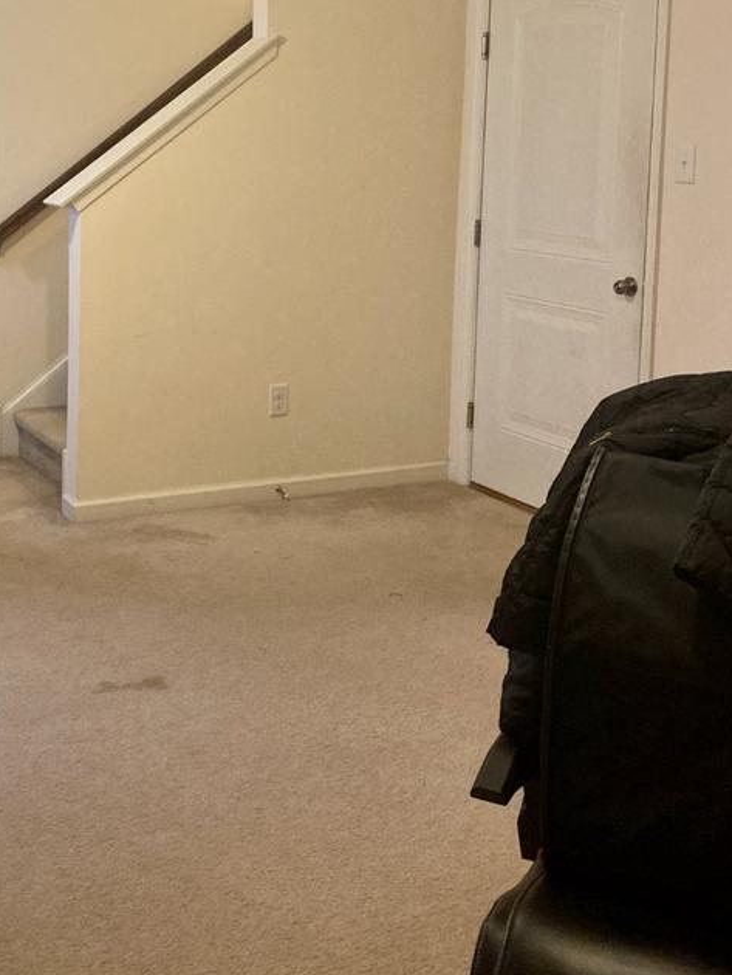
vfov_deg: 38.8
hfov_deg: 29.8
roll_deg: +0.3
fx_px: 1352
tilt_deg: -4.1
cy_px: 266
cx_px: 175
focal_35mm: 48
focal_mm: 3.99
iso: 320
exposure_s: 1/40
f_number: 1.8
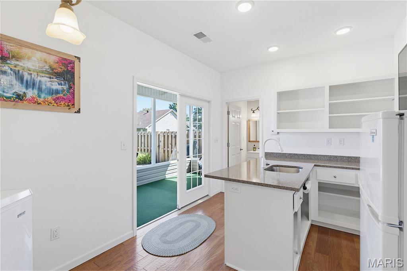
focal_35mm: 16
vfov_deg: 73.8
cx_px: 204
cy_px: 136
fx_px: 181
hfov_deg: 96.7
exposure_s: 1/5
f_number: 6.3
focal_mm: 16
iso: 200
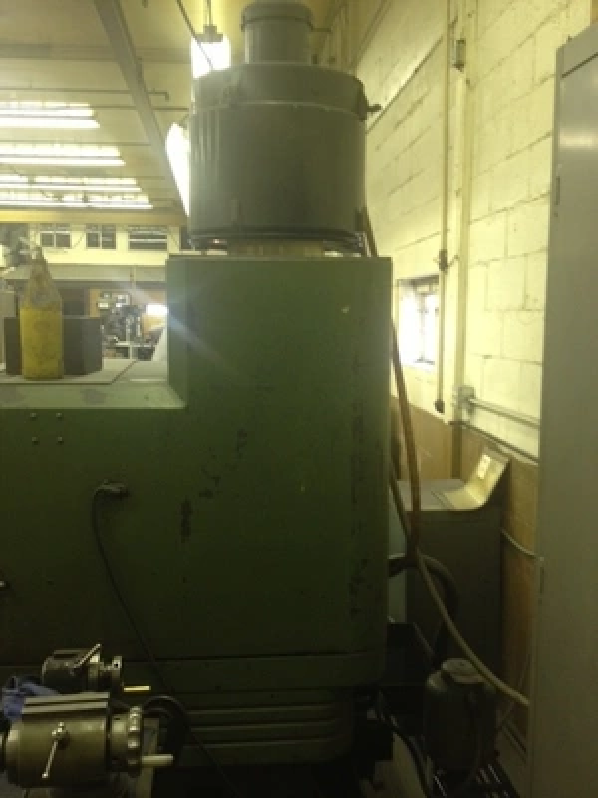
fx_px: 806
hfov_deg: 40.7
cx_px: 299
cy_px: 399
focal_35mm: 35
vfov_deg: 52.6
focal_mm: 4.28
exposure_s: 1/20
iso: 125
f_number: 2.4
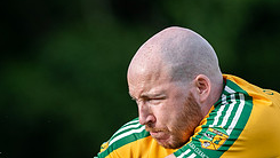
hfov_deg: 1.5
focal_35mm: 1455
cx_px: -53
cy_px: 196
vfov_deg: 0.8
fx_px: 10806
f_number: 2.8
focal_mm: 300
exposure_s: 1/1000
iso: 200
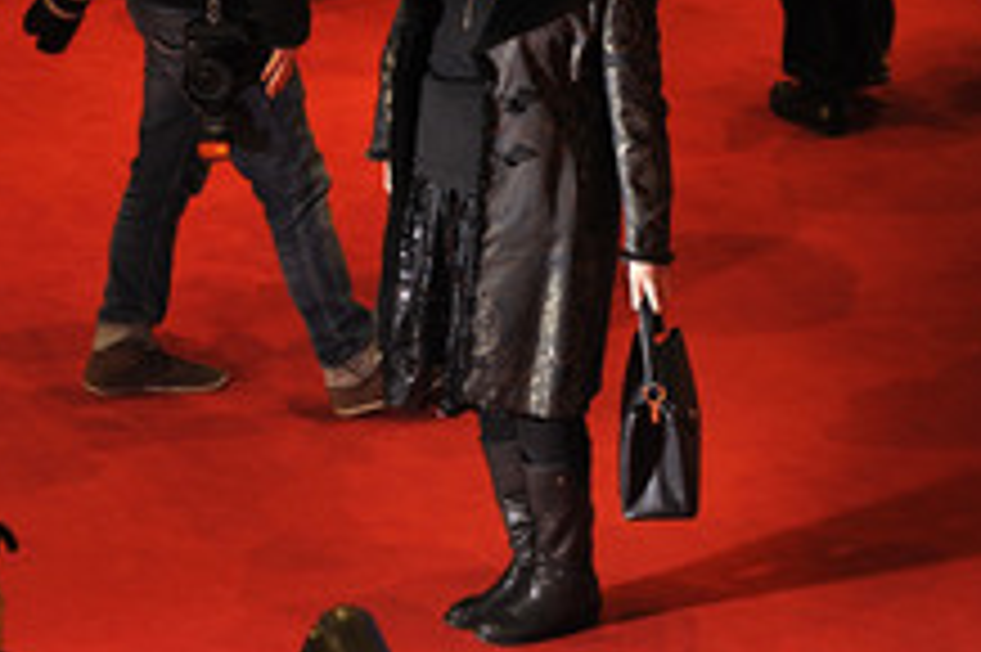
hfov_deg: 5.0
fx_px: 11273
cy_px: 180
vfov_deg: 3.3
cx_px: 7
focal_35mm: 414
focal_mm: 200
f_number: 5.6
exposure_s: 1/320
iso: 400
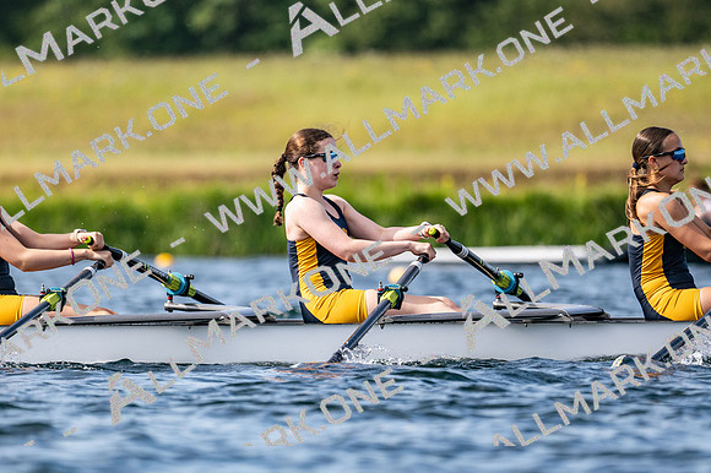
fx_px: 11843
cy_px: 236
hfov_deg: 3.4
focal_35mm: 600
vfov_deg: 2.3
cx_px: 356
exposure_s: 1/2500
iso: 250
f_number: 4.5
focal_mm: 400
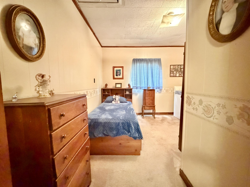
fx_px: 101
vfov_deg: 85.7
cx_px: 125
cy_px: 94
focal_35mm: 14
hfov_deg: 102.1
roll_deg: +0.8
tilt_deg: -4.1
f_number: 2.2
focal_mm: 2.22
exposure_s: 1/30
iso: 2500
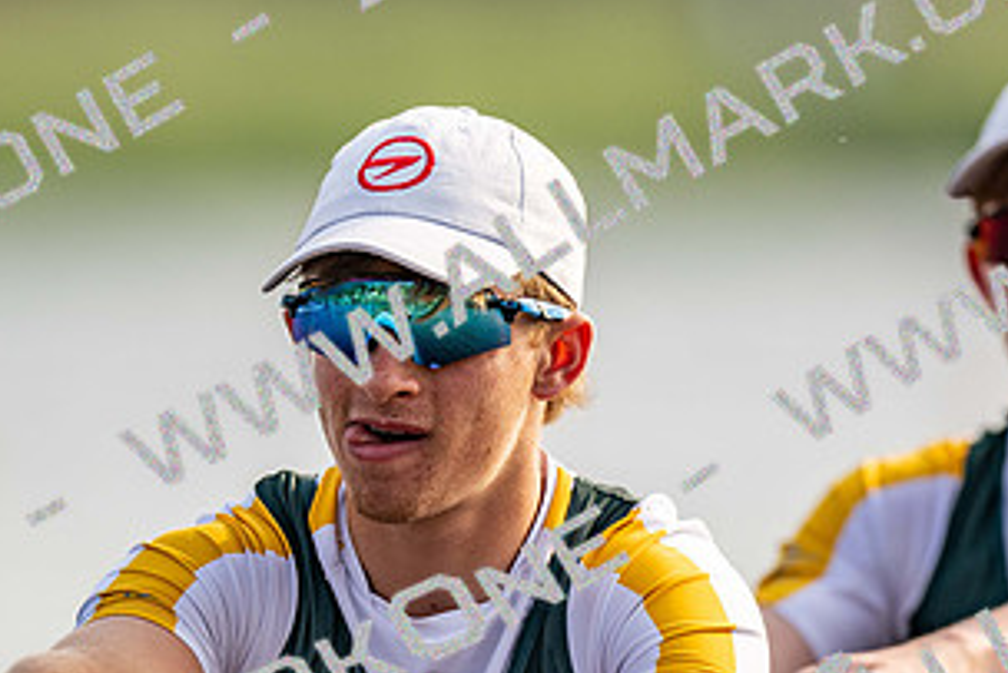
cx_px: 531
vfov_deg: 1.2
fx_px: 32018
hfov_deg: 1.8
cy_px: 496
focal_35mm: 1143
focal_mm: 600
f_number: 4
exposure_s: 1/2500
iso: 250
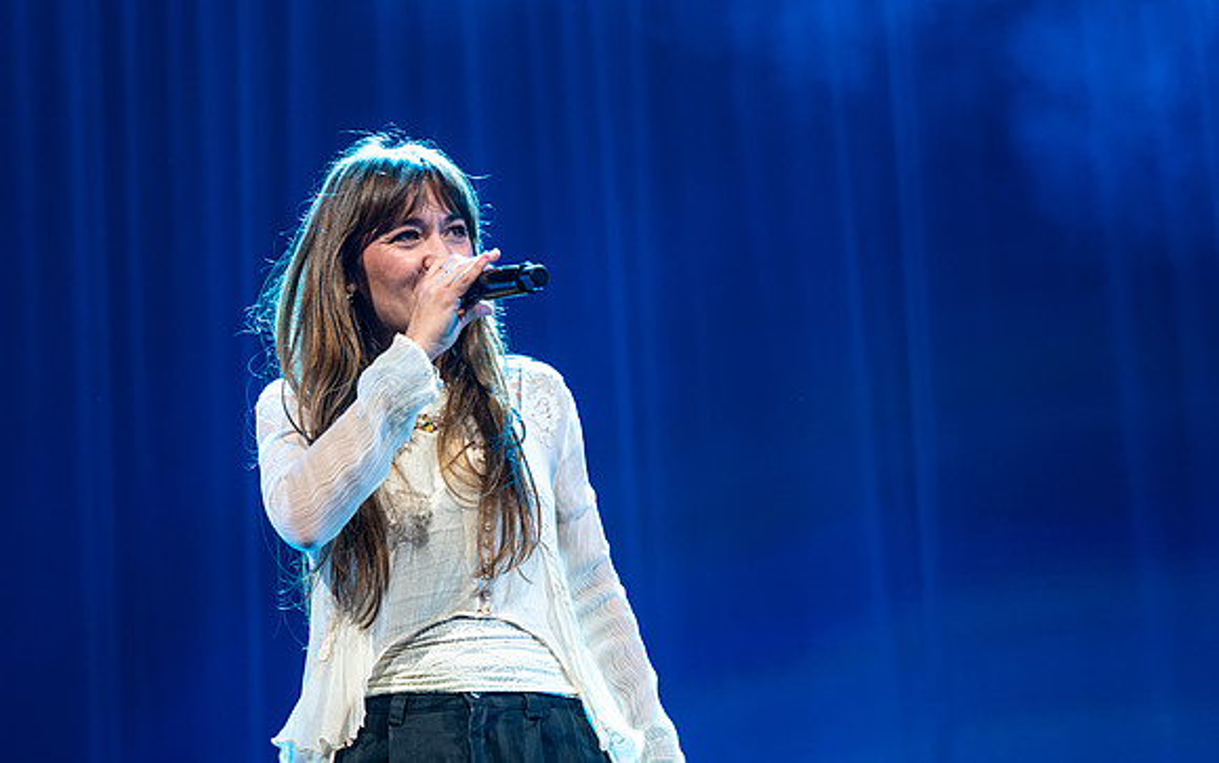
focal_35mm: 112
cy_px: 267
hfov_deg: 18.5
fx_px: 3723
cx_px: 409
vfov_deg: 11.7
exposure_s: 1/250
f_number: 2.8
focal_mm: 70
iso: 400
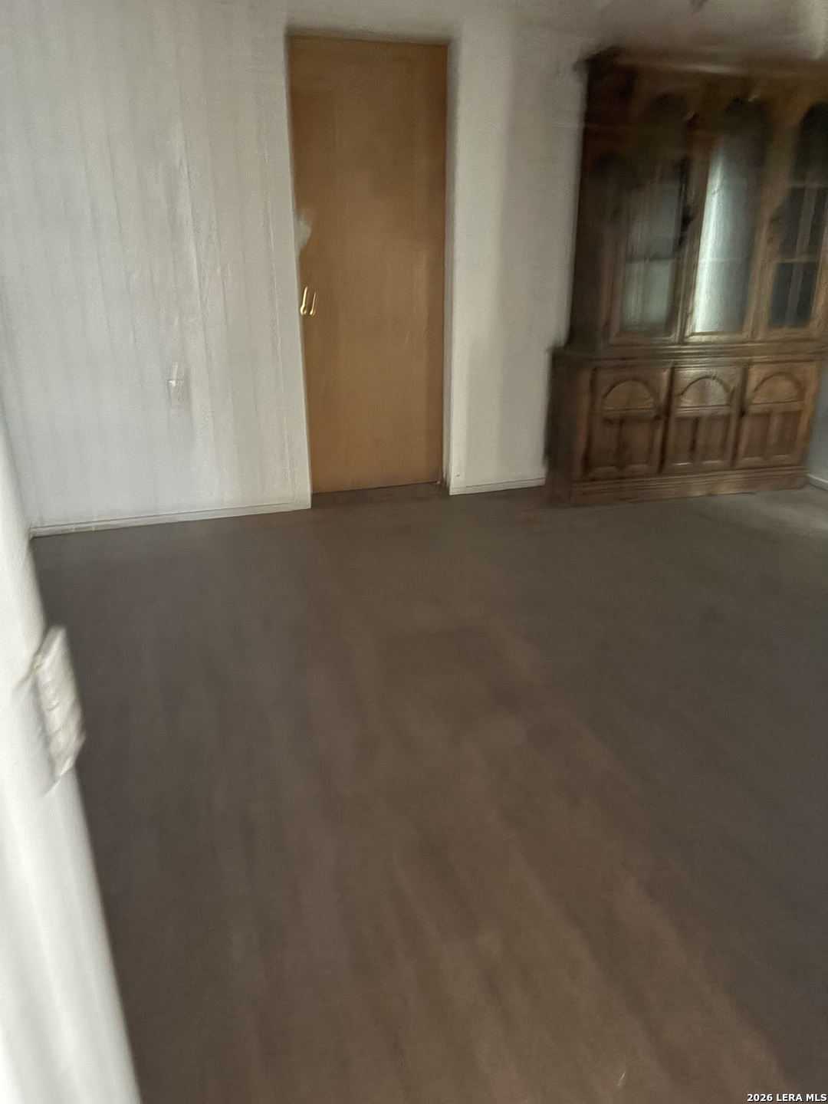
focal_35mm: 26
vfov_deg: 67.3
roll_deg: +0.6
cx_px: 414
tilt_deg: -20.2
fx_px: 829
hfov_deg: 53.1
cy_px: 552
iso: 1000
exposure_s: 1/21
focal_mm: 5.96
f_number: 1.6
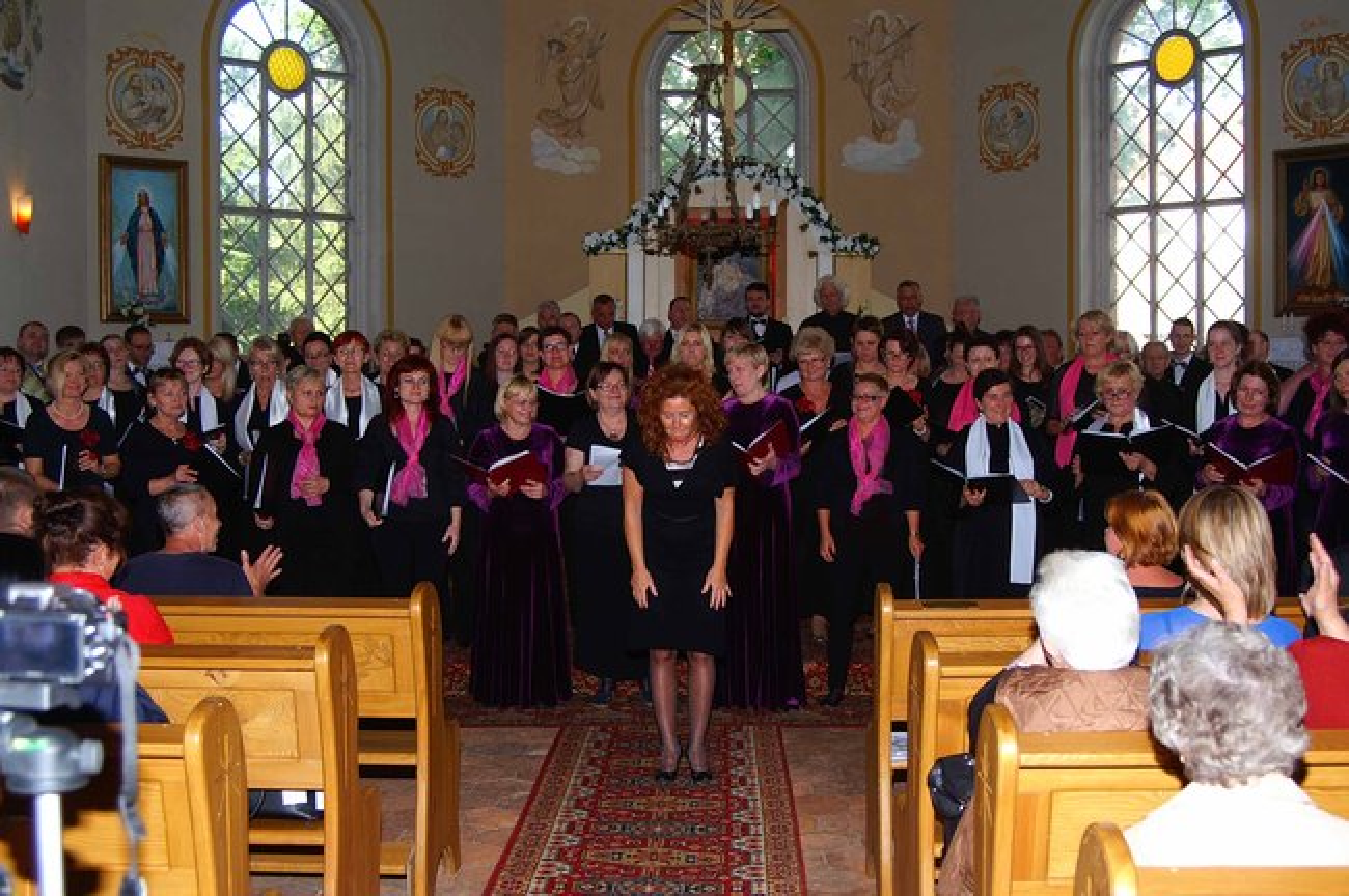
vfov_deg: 31.8
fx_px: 1572
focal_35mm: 42
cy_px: 448
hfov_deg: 46.4
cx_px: 674
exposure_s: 1/60
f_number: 4.5
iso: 100
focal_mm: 28
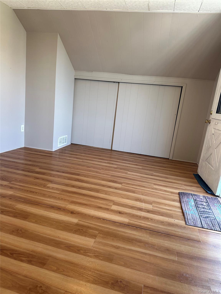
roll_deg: -7.2
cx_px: 110
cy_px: 147
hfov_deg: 56.8
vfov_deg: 71.6
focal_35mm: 24
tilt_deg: -11.6
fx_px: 204
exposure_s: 1/120
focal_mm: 6.86
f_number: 1.78
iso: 80
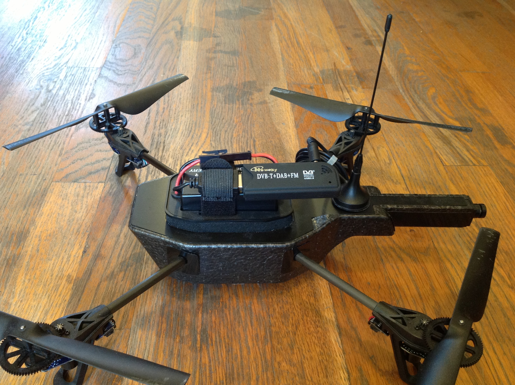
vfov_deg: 40.6
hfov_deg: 52.7
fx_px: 520
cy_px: 192
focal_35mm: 35
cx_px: 258
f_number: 2.4
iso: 200
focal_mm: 4.28
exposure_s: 1/15
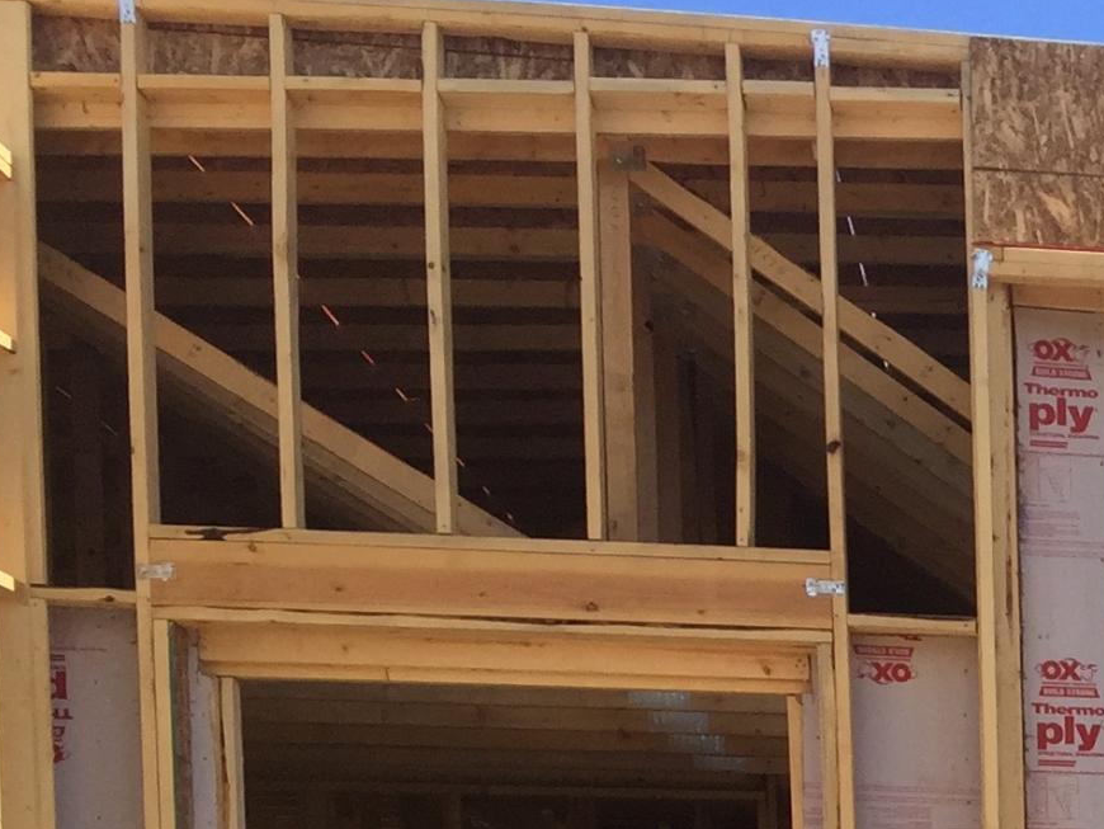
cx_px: 1785
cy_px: 1376
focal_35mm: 100
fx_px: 3190
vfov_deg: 13.6
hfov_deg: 17.2
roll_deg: +0.2
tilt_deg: -4.4
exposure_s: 1/1319
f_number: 2.2
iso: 32
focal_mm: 4.15
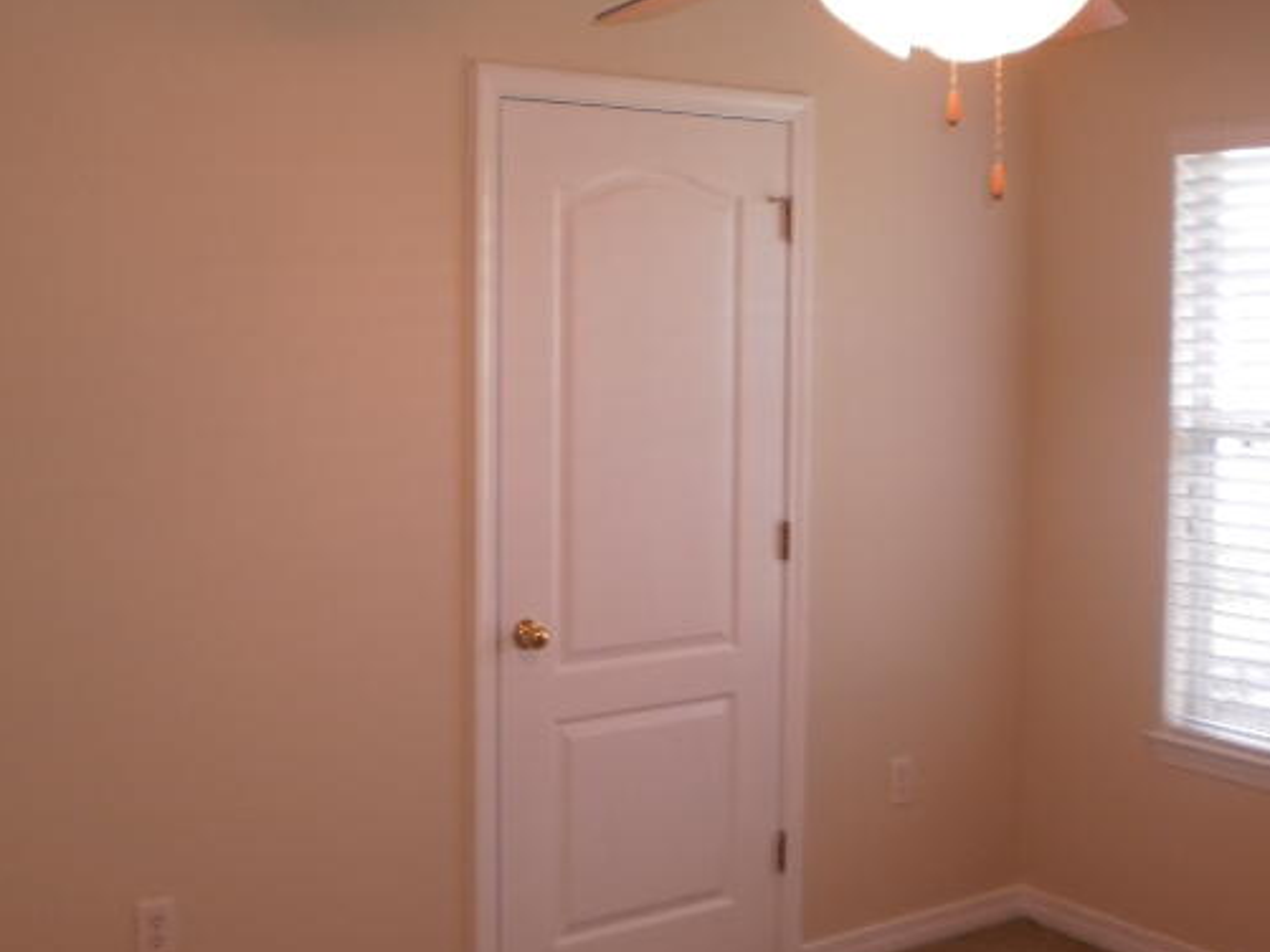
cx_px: 722
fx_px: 1688
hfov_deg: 41.1
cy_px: 398
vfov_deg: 31.5
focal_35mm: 46
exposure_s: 1/30
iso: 100
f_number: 3.1
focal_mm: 6.3
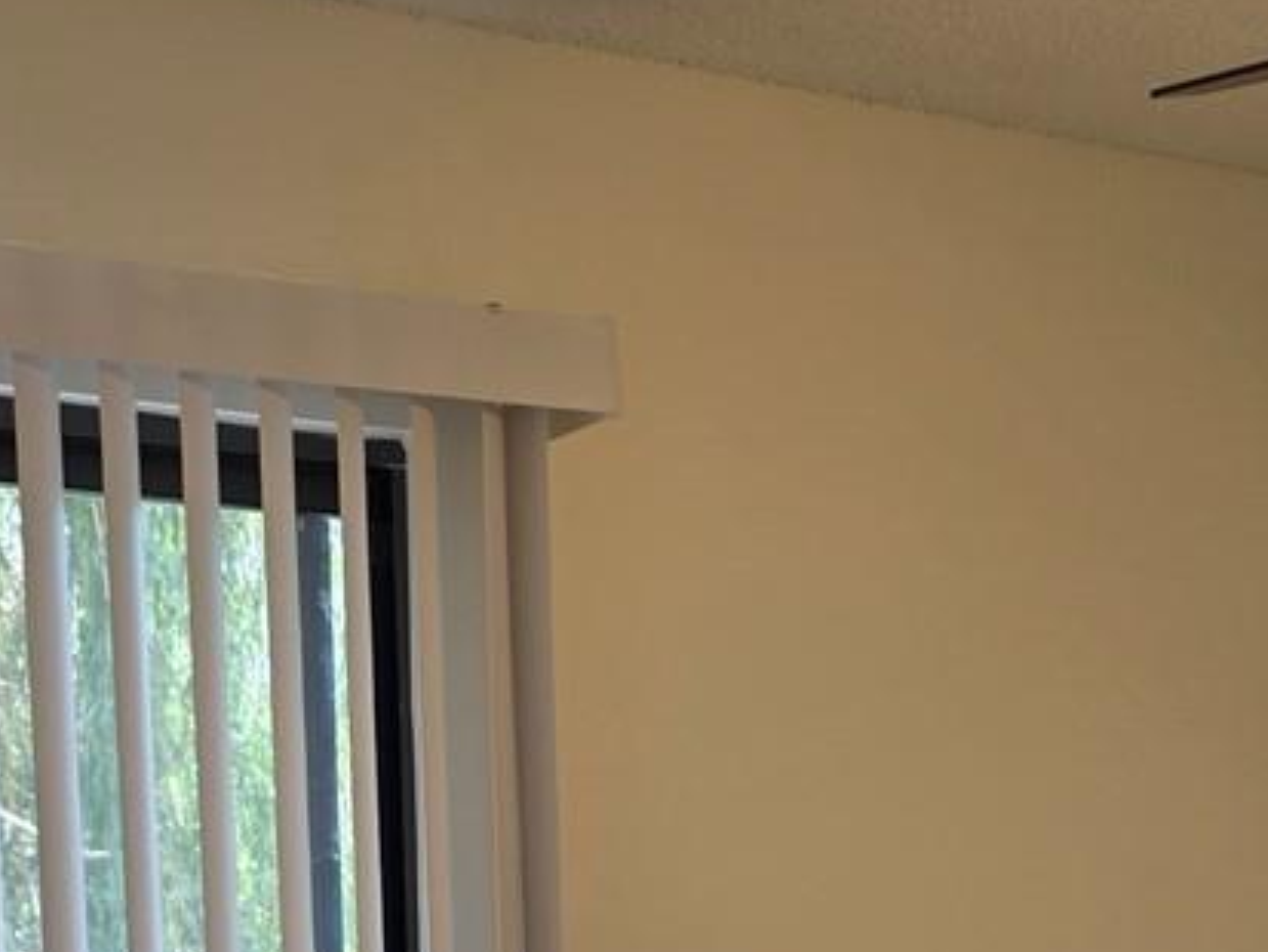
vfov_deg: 15.0
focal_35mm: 89
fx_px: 3261
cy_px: 1563
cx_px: 949
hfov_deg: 21.8
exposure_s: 1/120
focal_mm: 6.3
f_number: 1.7
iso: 32
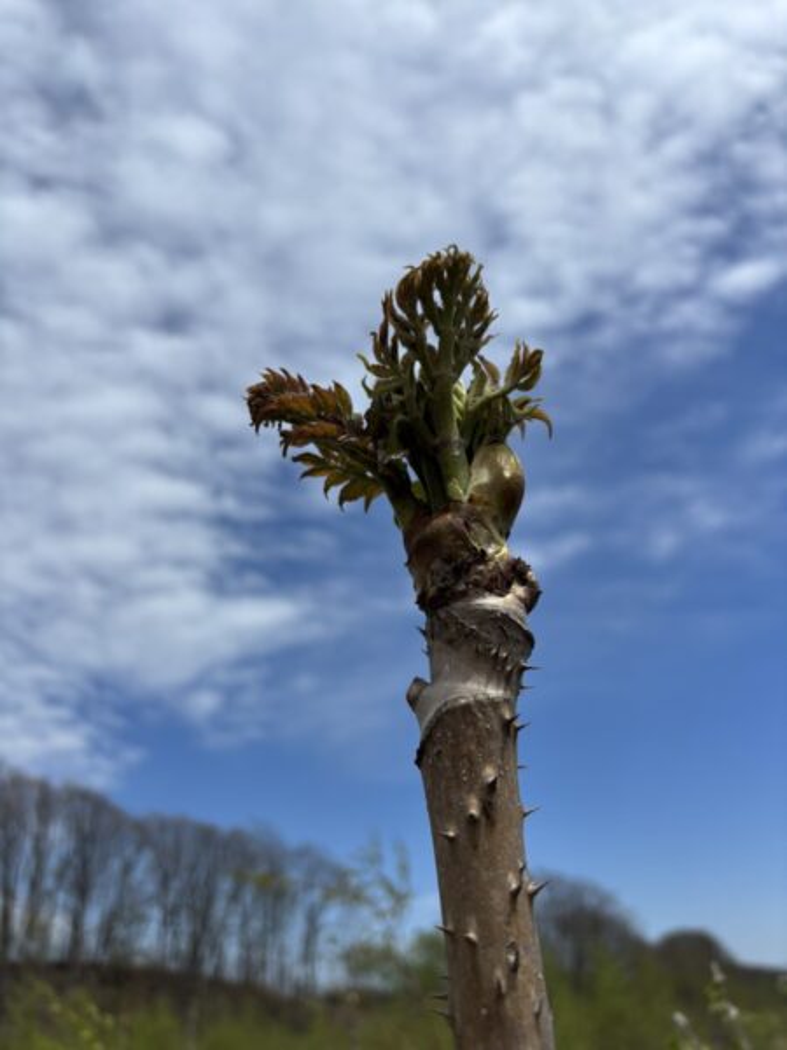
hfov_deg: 53.1
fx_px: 788
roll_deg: +4.0
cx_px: 394
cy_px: 525
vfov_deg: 67.3
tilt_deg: +32.4
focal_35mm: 26
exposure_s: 1/5952
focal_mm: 5.96
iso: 50
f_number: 1.6
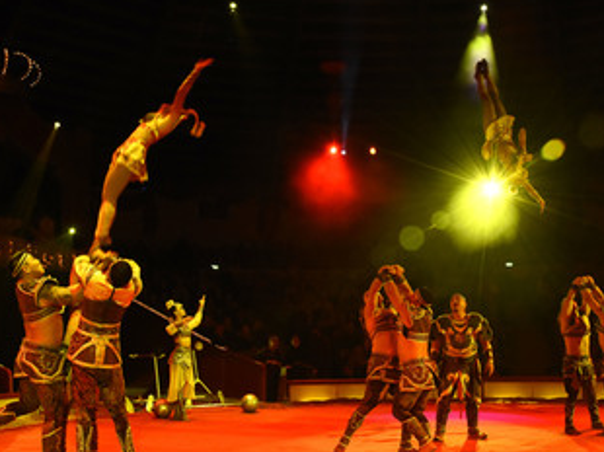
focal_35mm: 42
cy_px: 282
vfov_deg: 34.1
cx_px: 321
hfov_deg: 44.8
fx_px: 732
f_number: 6.3
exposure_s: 1/160
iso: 3200
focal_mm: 20
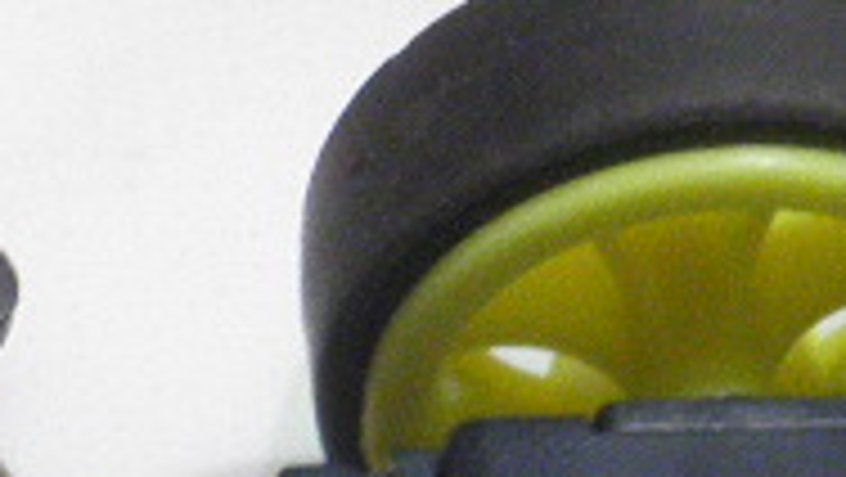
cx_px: -540
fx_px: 7833
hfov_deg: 6.1
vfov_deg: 3.5
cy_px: 720
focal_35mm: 349
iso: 160
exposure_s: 1/8
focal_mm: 8.3
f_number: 3.4
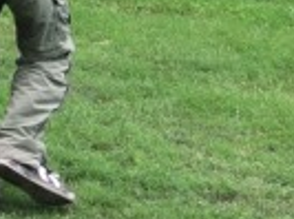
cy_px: -207
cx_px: -537
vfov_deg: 6.8
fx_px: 1779
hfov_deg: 8.2
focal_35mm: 210
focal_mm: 3.85
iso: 80
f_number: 2.8
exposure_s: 1/200
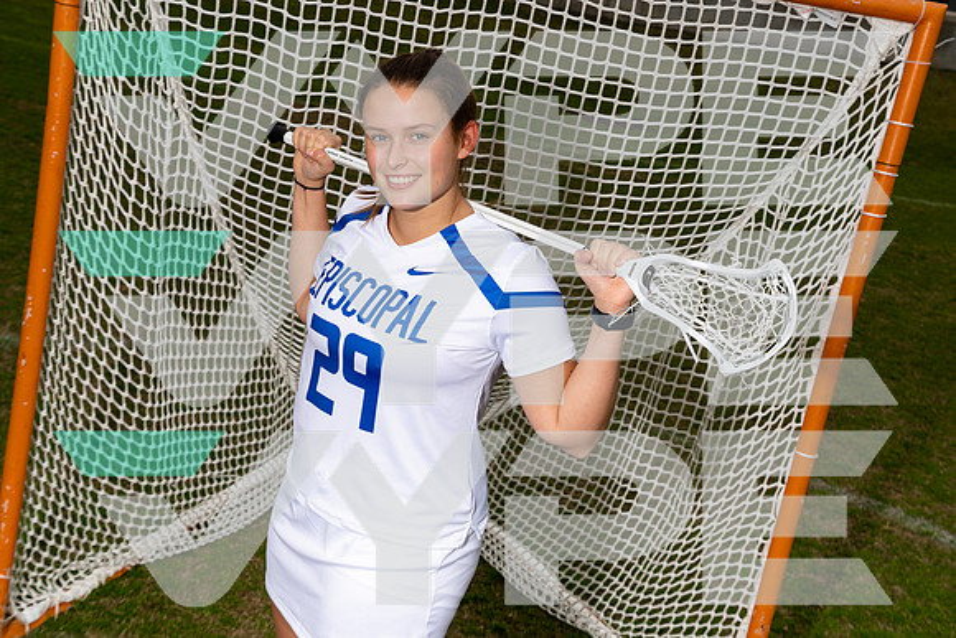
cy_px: 319
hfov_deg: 31.0
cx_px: 478
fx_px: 1726
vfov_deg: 20.9
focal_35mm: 65
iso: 200
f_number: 9
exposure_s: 1/250
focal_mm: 65
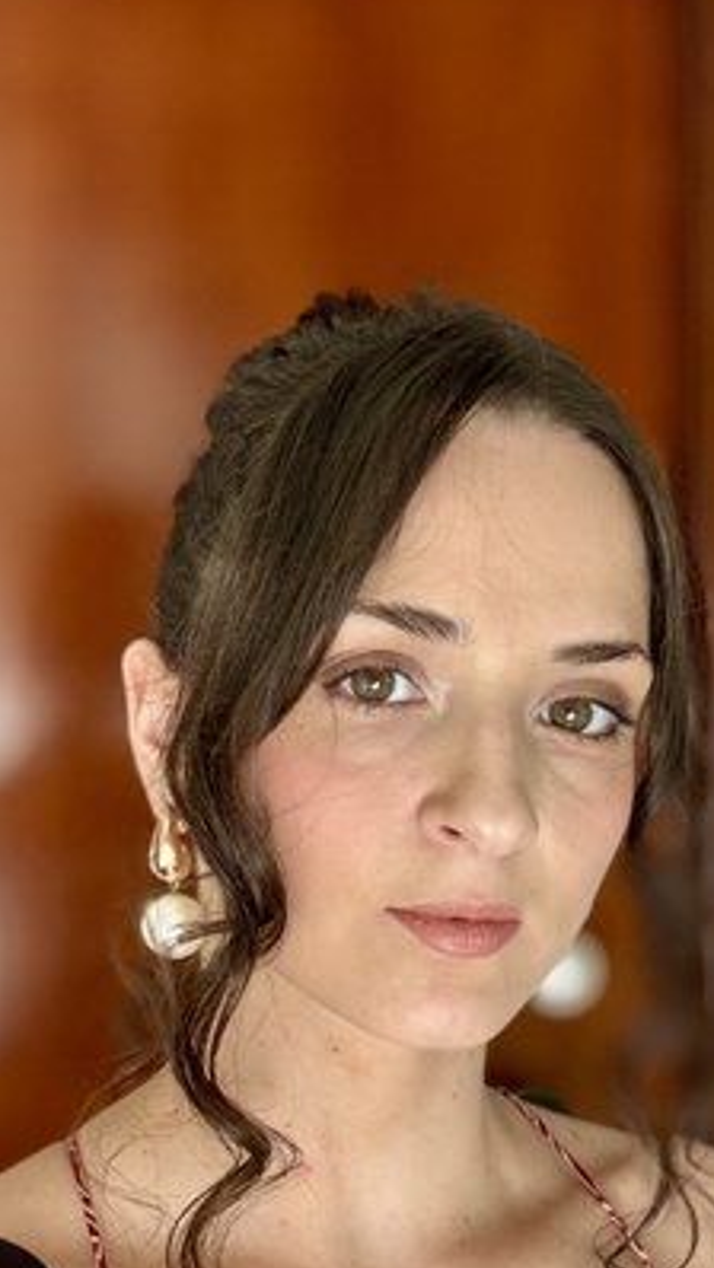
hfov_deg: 28.3
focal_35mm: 42
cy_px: 720
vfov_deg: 48.2
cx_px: 402
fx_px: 1413
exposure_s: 1/88
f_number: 1.9
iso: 80
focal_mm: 2.69
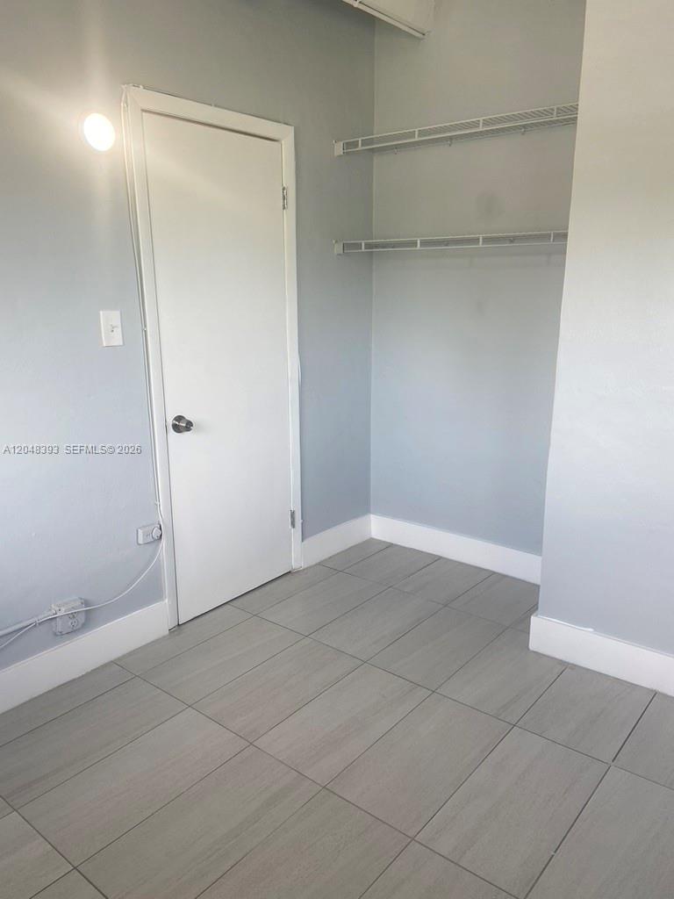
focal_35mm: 26
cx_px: 337
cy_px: 450
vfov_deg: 67.3
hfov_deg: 53.1
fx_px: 675
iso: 40
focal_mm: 4.25
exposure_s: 1/120
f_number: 1.8
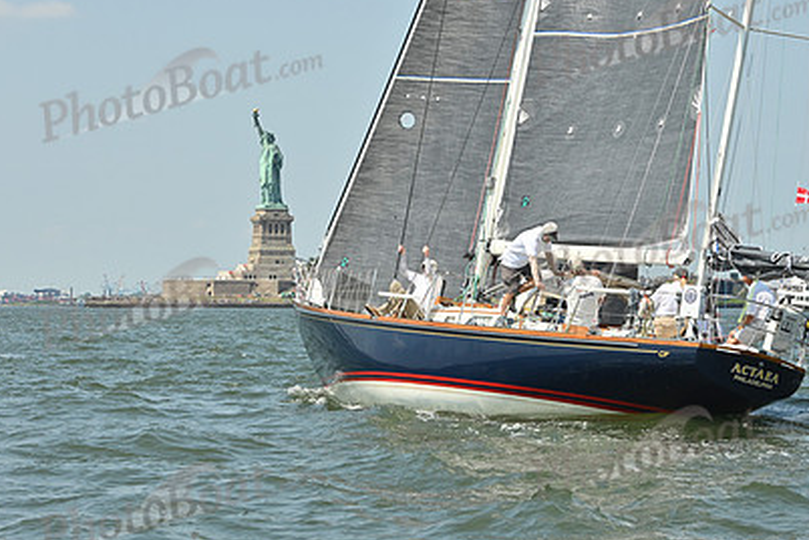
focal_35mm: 130
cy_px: 166
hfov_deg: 15.8
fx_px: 2921
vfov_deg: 10.5
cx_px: 429
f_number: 9
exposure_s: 1/1250
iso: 320
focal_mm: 90
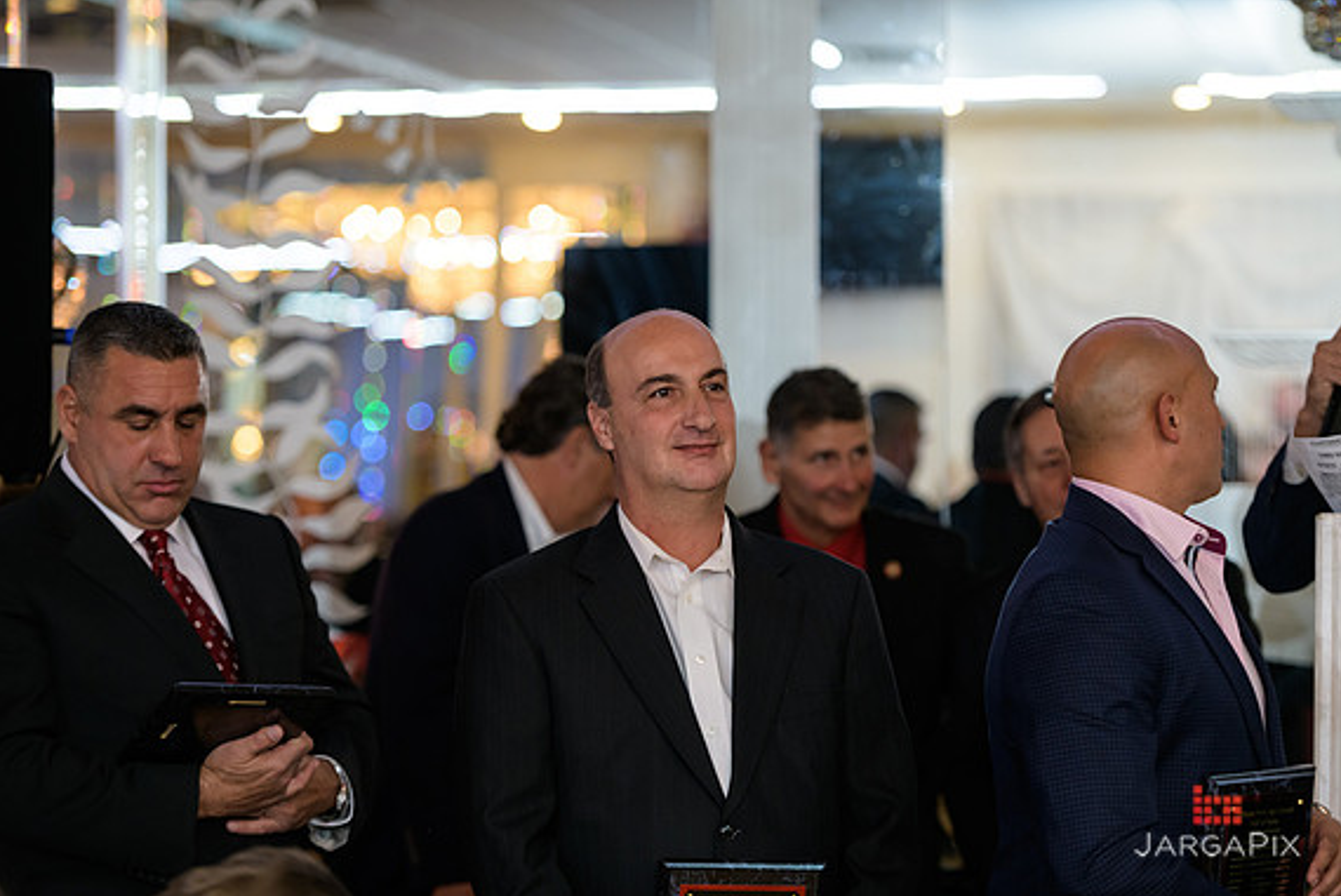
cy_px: 453
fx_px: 4548
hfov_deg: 16.8
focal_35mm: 122
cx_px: 678
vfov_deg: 11.3
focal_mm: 120
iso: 1000
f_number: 3.2
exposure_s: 1/125
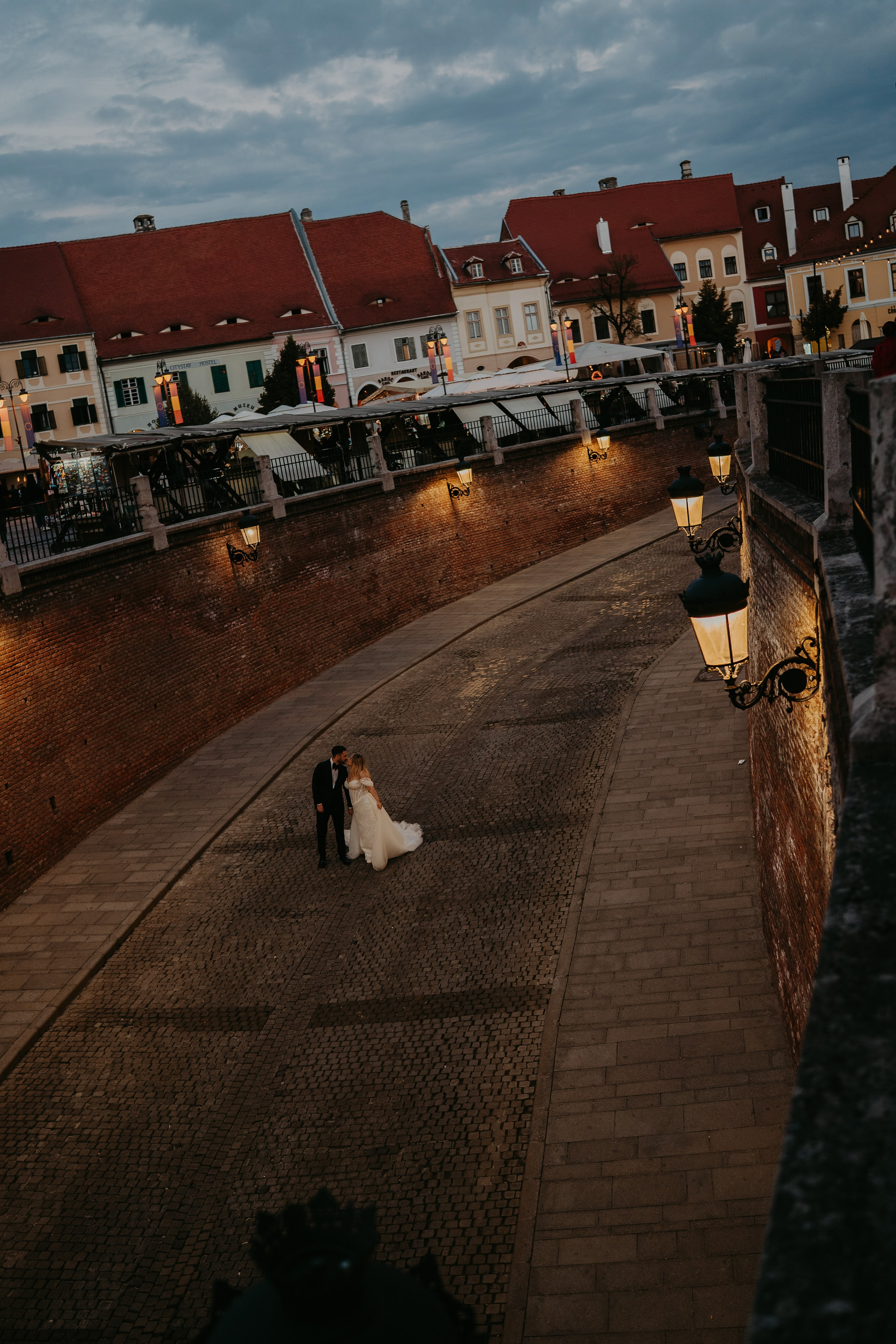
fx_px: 1307
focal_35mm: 35
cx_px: 448
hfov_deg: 37.9
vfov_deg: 54.4
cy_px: 672
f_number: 2.2
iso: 320
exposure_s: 1/200
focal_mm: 35
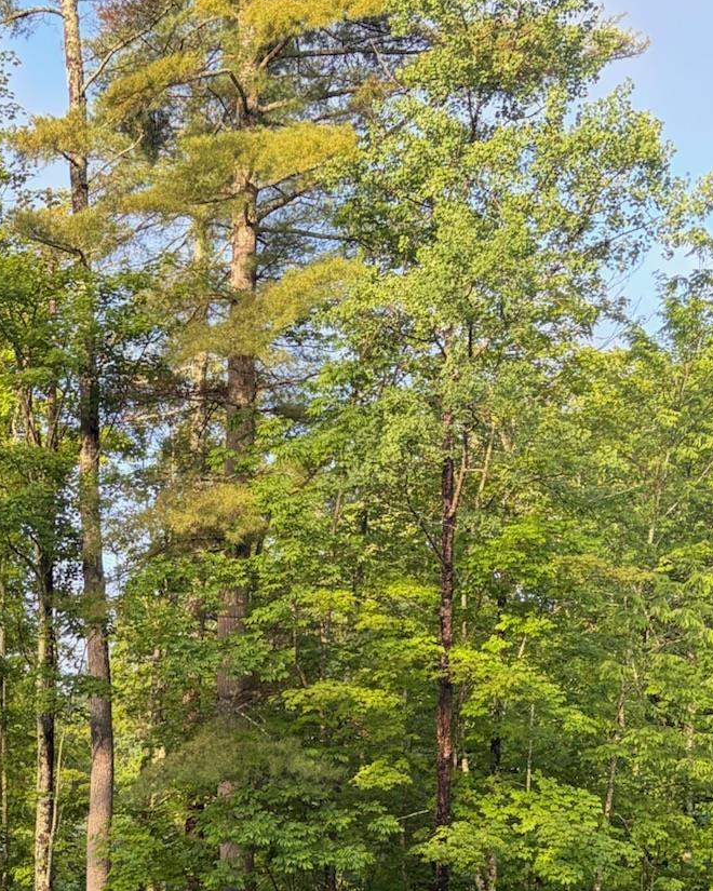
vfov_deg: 27.6
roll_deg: -0.8
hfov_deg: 23.4
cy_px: 961
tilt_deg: -0.9
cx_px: 27
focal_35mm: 63
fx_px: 1662
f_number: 1.6
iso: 50
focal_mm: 5.96
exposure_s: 1/221
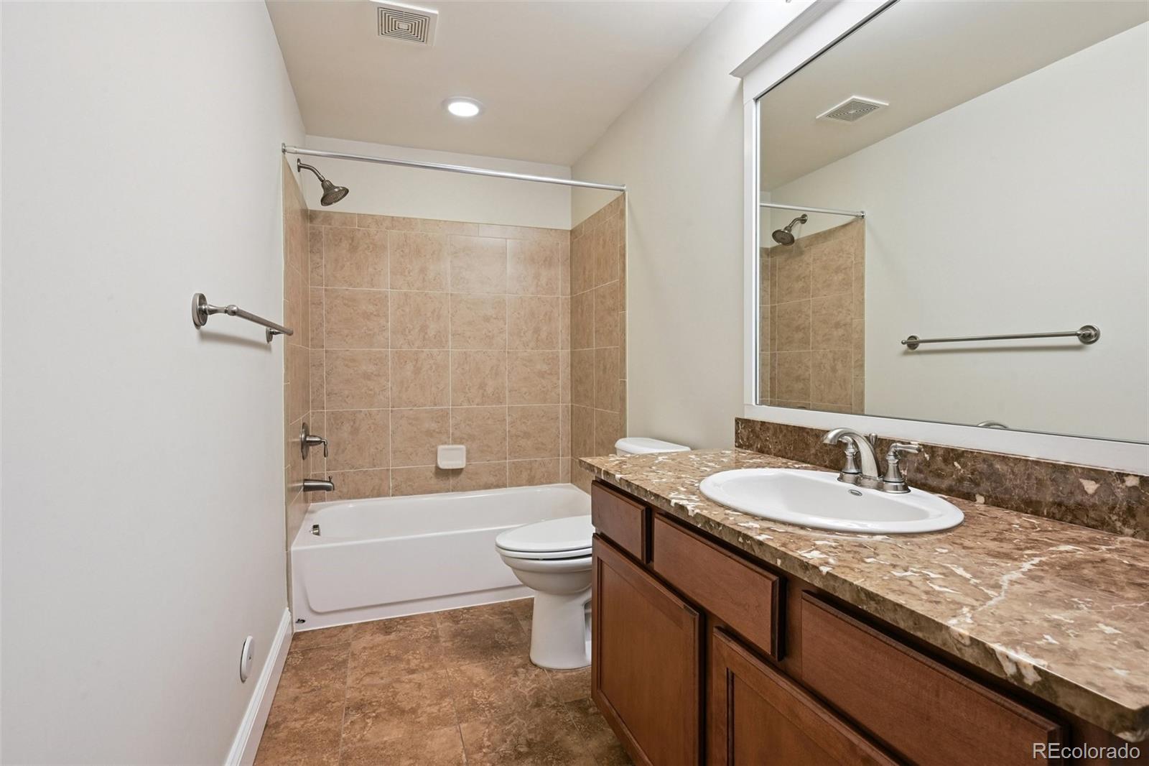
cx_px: 574
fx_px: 542
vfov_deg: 70.4
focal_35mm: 17
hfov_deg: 93.3
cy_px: 383
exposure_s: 1/6
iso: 400
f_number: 10
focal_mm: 17
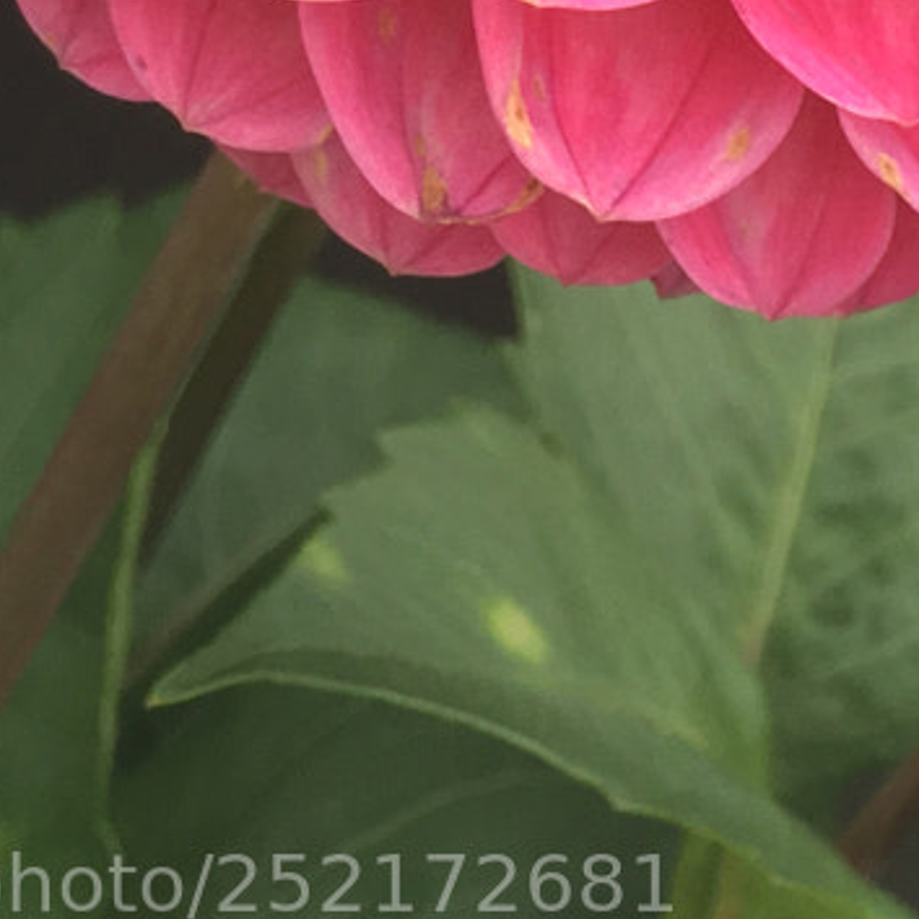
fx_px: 3484
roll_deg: -28.3
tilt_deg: -6.2
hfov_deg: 14.8
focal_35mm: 116
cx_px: 875
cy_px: -989
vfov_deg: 12.9
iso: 25
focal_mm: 4.15
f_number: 2.2
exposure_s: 1/100
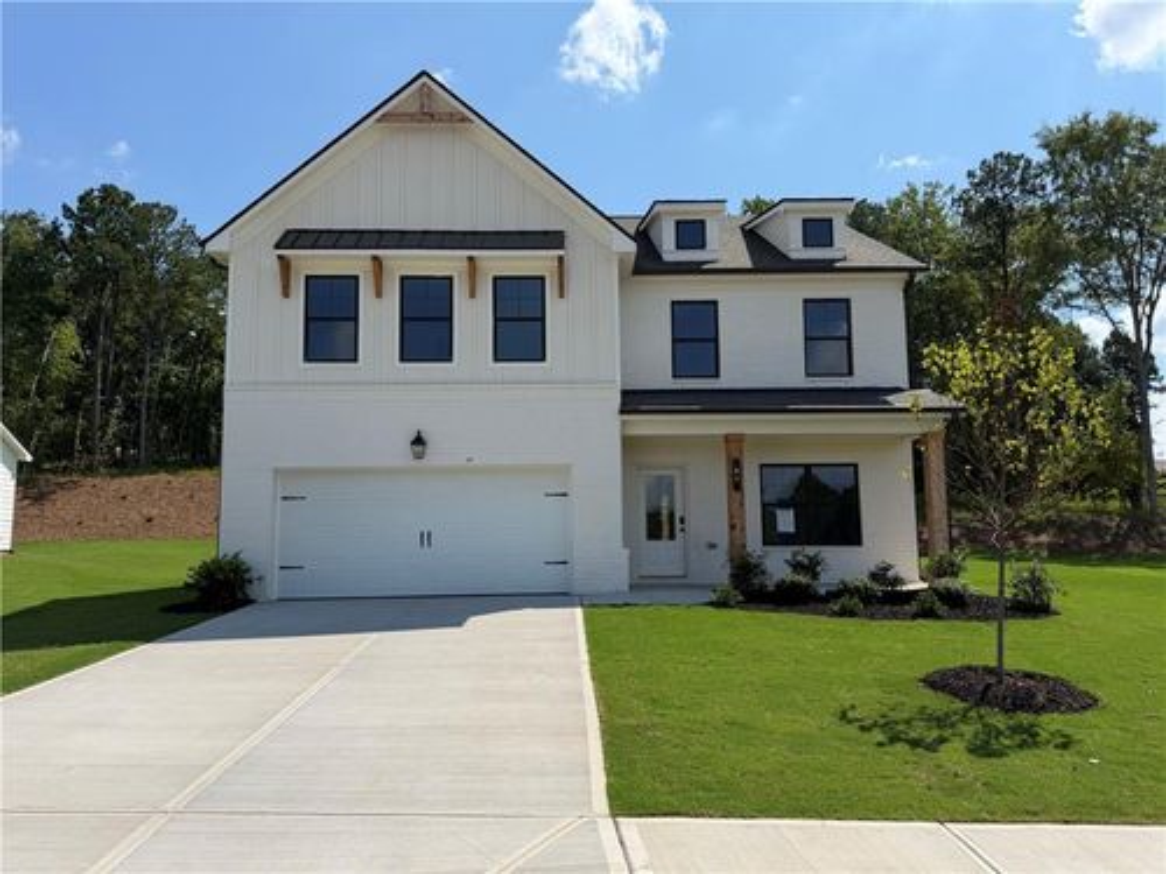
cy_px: 437
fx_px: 808
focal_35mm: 24
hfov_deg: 71.6
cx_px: 583
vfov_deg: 56.8
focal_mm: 6.76
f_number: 1.78
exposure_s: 1/6173
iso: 80
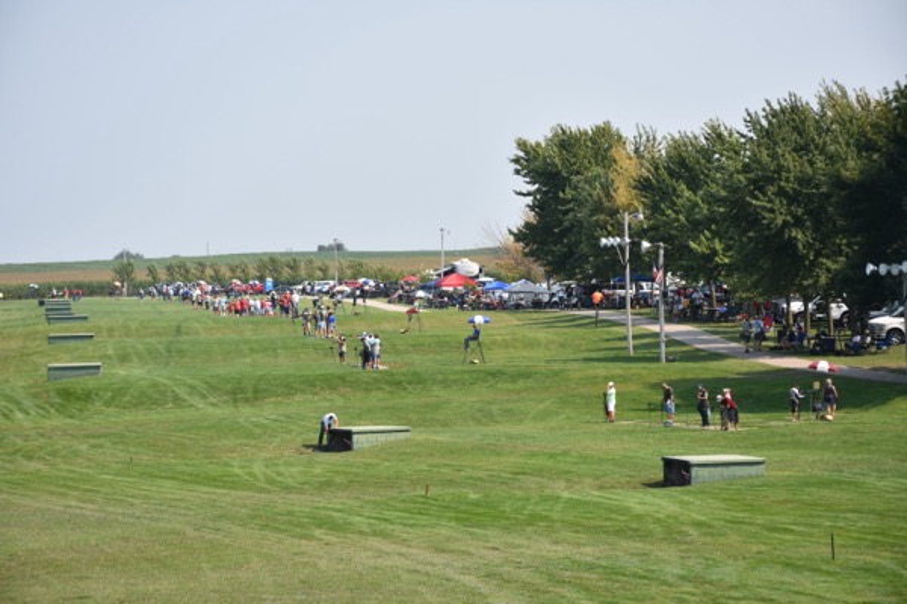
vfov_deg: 9.1
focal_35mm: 150
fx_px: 3779
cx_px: 454
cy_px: 302
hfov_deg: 13.7
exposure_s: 1/250
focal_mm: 100
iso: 100
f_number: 9
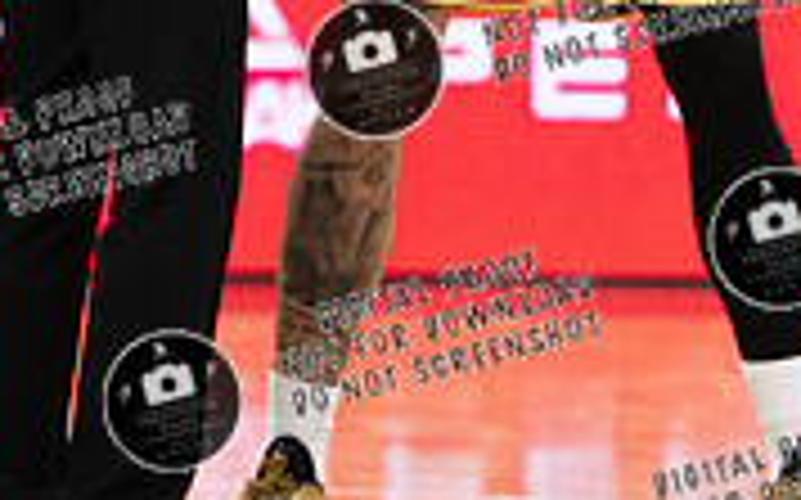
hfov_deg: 2.7
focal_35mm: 779
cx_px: 744
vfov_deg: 1.7
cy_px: -434
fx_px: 16995
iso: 1100
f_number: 3.2
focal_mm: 175
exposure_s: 1/1000
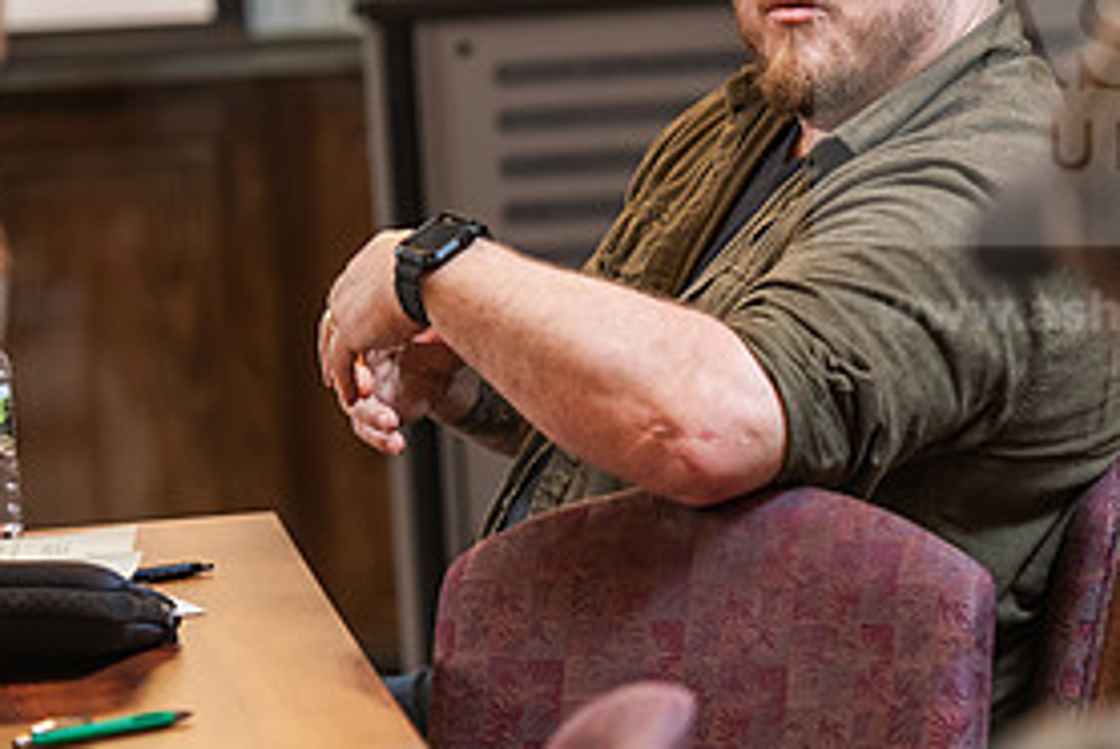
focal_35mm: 250
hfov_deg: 8.2
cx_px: 693
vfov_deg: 5.5
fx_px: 7786
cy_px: 397
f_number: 2.8
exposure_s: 1/160
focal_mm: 120
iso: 800
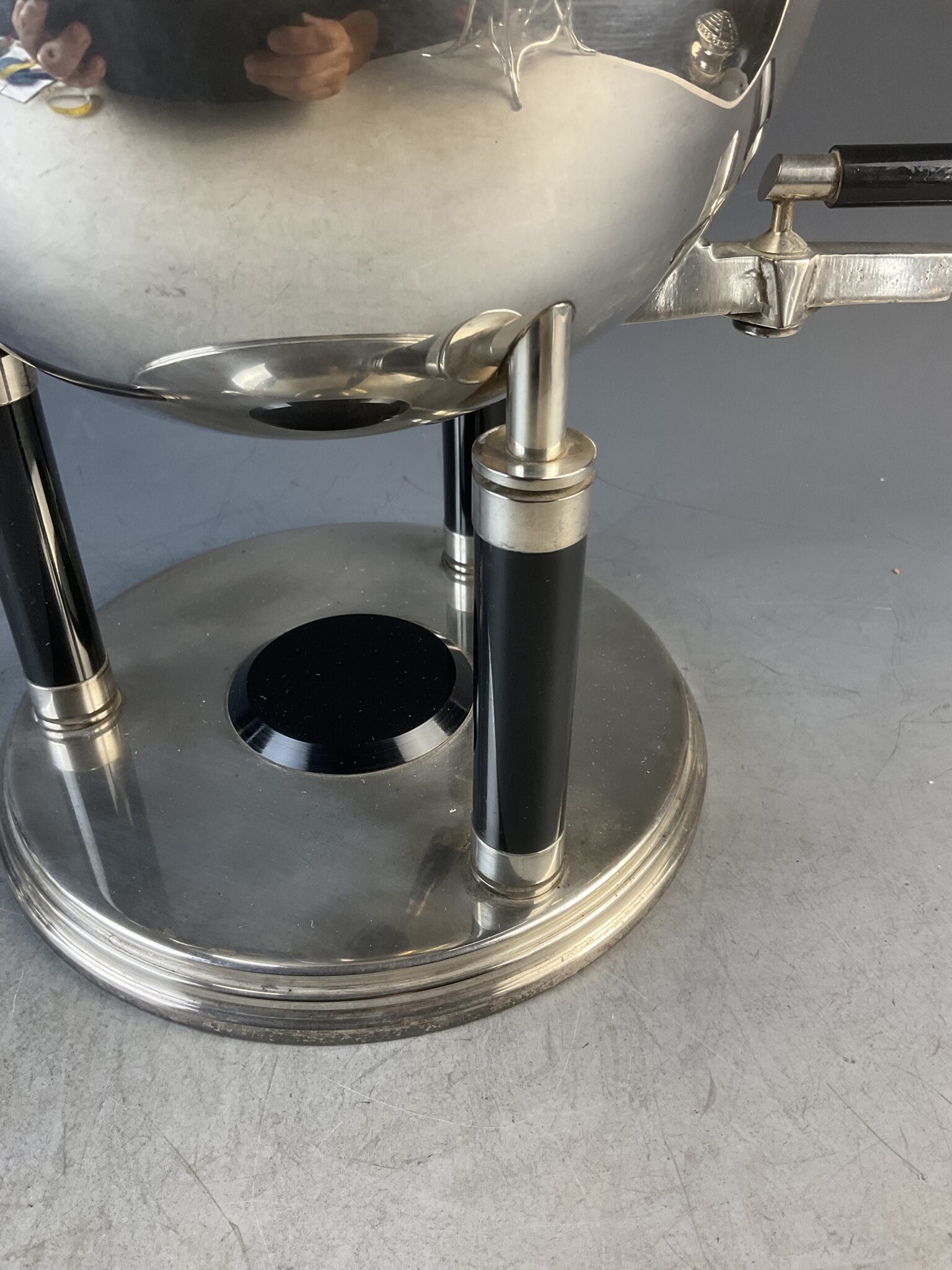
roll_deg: -1.0
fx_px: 1063
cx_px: 476
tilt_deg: -37.6
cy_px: 635
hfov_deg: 48.2
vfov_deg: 61.7
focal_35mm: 29
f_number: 1.8
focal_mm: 3
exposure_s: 1/100
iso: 64
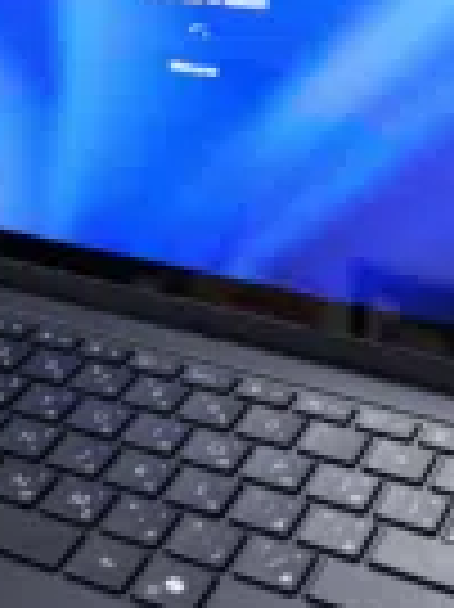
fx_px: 1191
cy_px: 239
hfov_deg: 21.4
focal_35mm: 68
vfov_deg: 28.5
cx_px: 103
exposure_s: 1/50
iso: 160
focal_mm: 8.71
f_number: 1.67
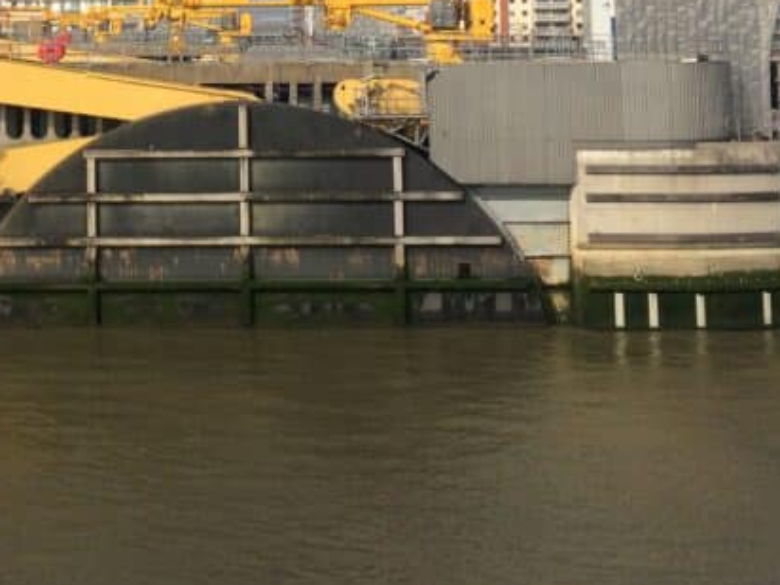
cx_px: 42
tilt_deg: +3.8
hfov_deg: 25.9
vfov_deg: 19.4
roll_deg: -0.5
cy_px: -85
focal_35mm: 72
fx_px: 1622
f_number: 2.2
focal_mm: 4.15
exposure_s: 1/2740
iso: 32
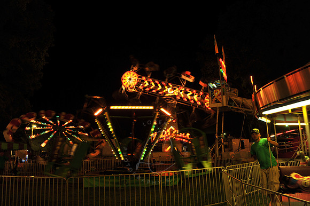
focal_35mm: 28
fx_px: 241
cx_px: 155
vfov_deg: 46.4
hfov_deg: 65.5
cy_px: 103
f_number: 7.1
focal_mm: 28
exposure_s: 1/15
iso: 500
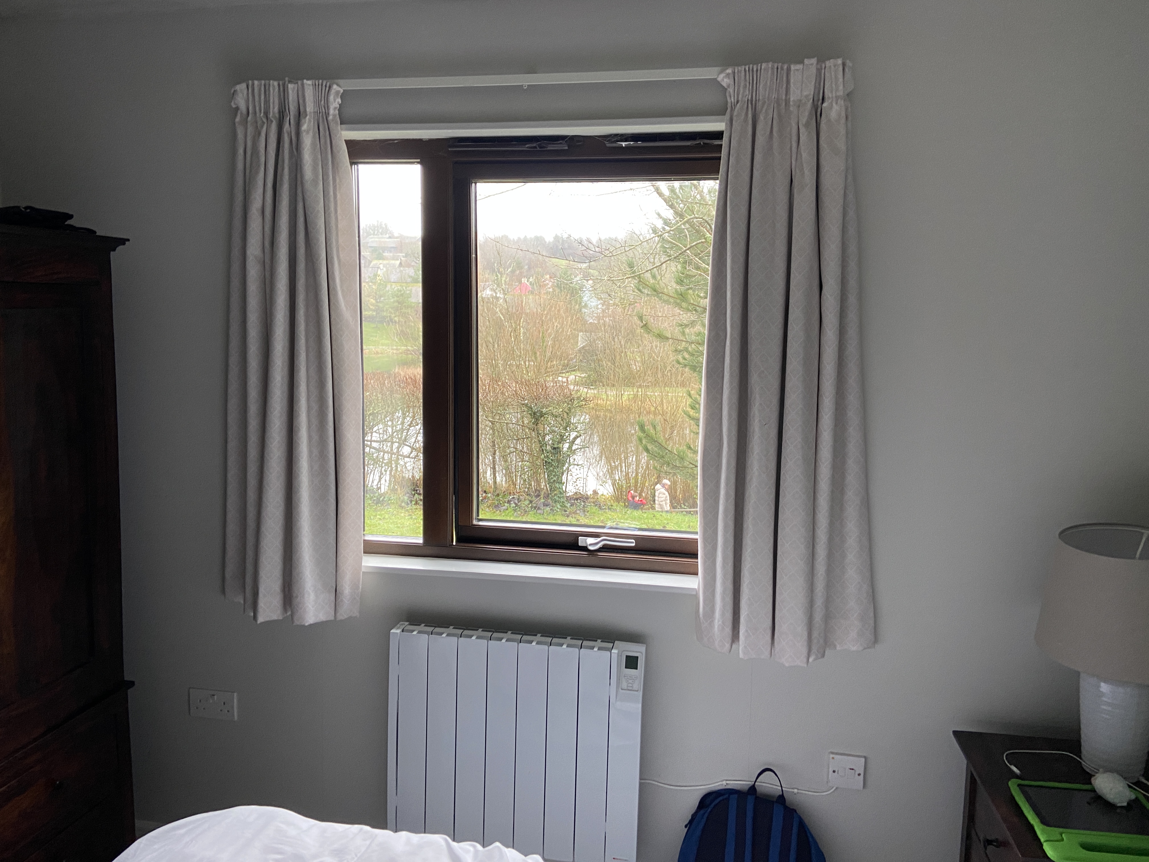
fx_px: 863
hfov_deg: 67.3
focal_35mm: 26
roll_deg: -1.5
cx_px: 574
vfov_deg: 53.1
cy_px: 431
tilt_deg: -7.4
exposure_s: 1/50
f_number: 1.8
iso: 100
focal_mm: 4.25
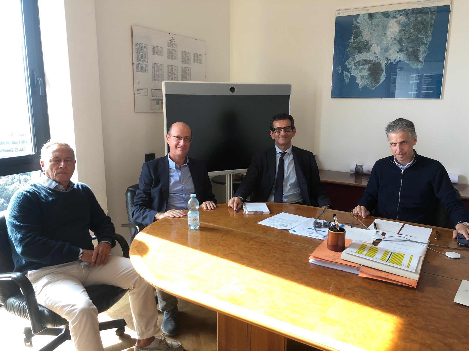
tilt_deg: -10.6
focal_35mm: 28
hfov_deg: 63.4
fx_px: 379
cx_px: 234
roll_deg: +0.0
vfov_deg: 49.7
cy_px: 176
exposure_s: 1/40
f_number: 1.8
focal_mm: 4
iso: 25
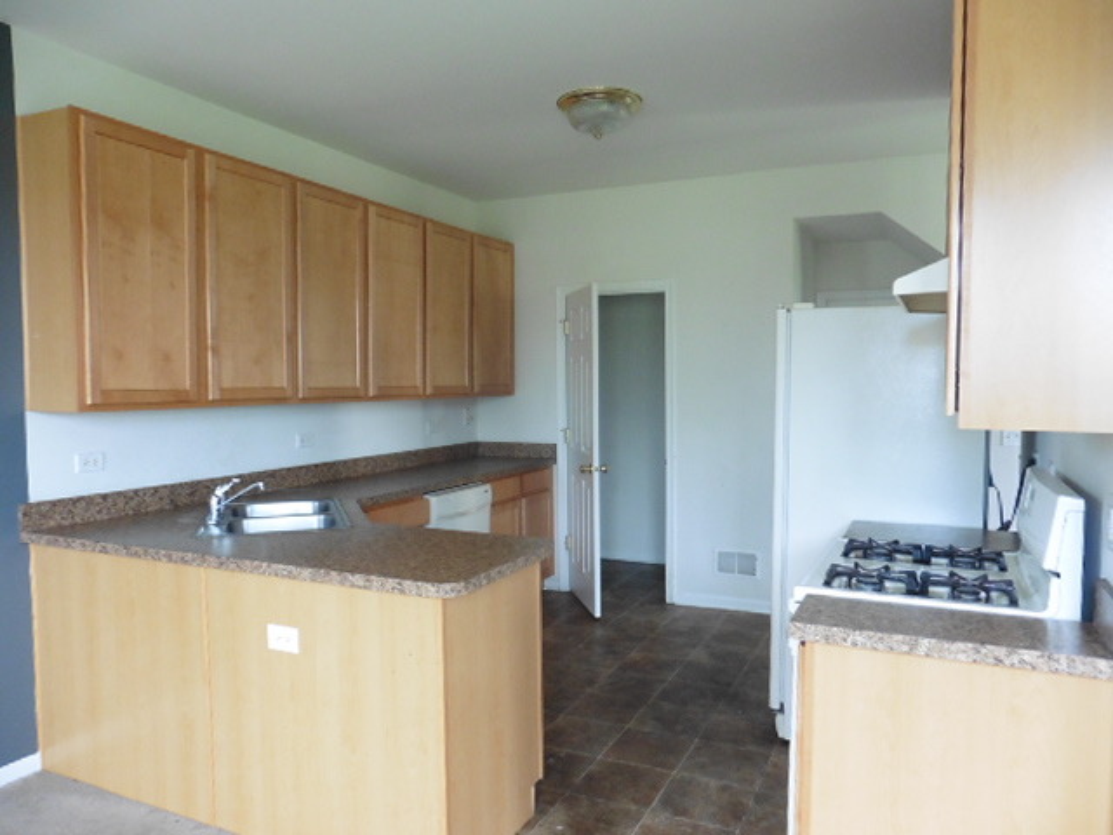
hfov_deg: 71.6
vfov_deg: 56.8
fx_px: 772
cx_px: 556
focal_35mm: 24
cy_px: 418
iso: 400
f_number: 3.3
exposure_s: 1/60
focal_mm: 4.3
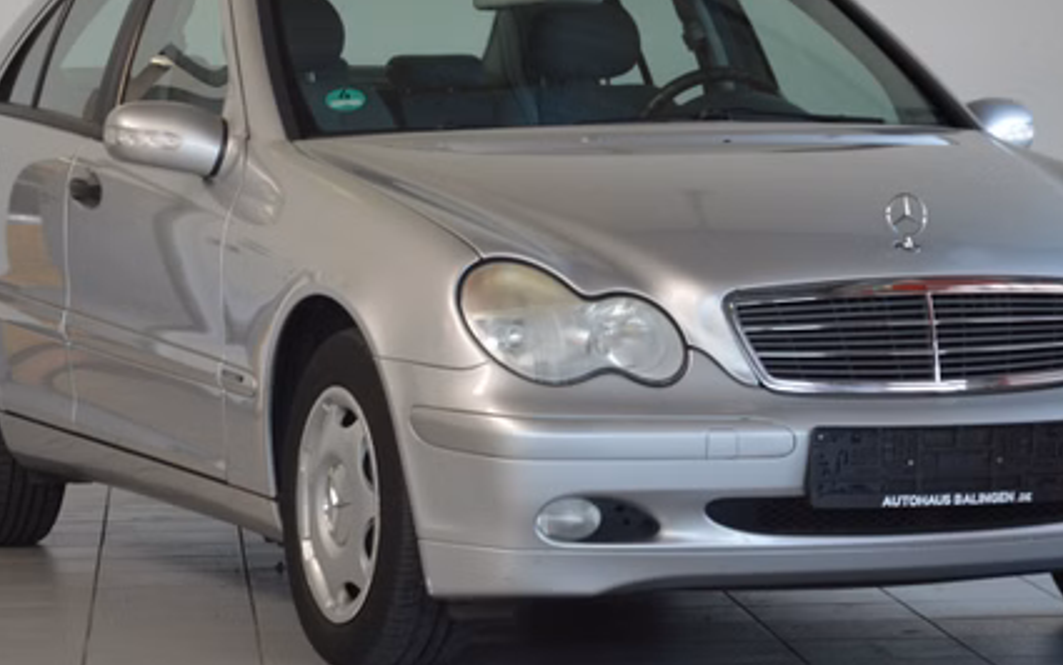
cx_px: 613
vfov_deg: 8.2
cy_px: 318
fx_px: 4666
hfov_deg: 13.0
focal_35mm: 161
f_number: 5.3
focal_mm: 70
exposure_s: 1/60
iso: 560
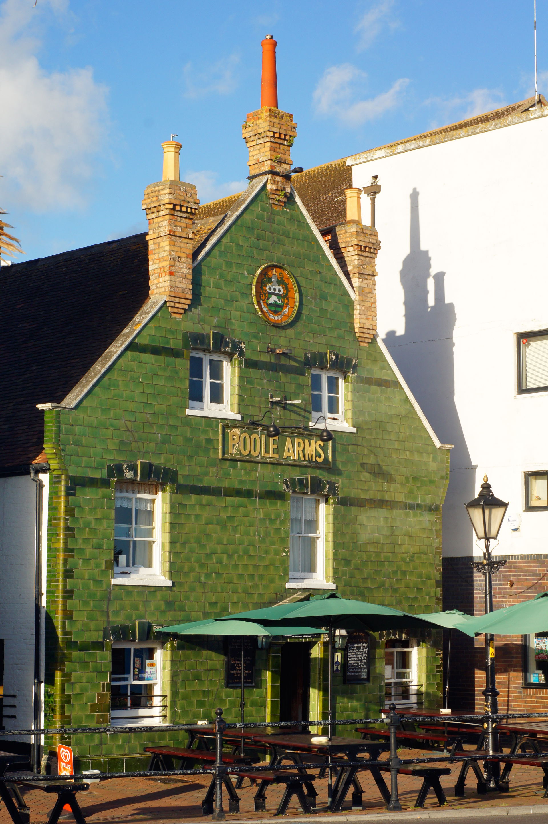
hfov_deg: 18.2
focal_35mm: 75
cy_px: 412
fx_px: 1714
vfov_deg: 27.0
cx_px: 274
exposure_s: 1/200
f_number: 11
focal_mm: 50
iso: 200
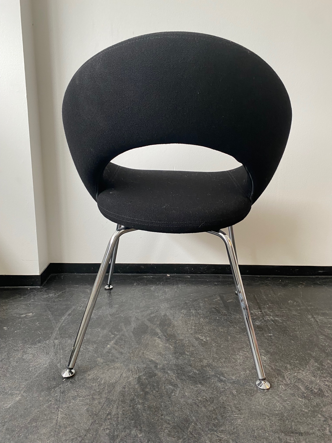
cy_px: 222
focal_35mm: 26
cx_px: 166
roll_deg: -1.4
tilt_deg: -12.4
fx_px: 332
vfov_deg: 67.3
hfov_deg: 53.1
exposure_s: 1/60
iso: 200
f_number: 1.8
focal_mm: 4.25
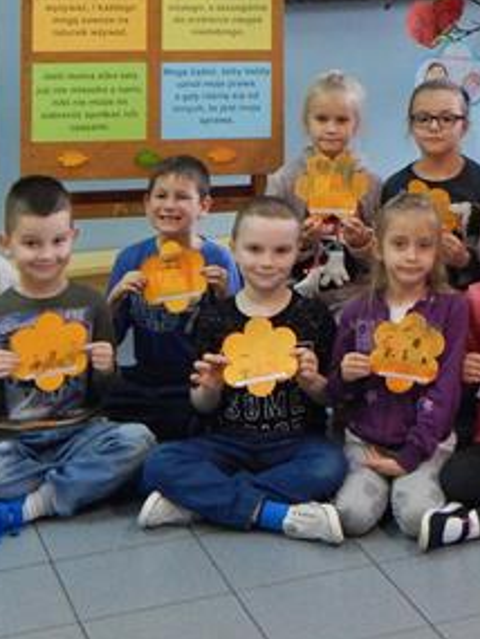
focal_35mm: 87
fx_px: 1607
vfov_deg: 21.5
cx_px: 559
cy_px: -31
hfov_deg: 16.4
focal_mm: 5.6
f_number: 3.2
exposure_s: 1/30
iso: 500
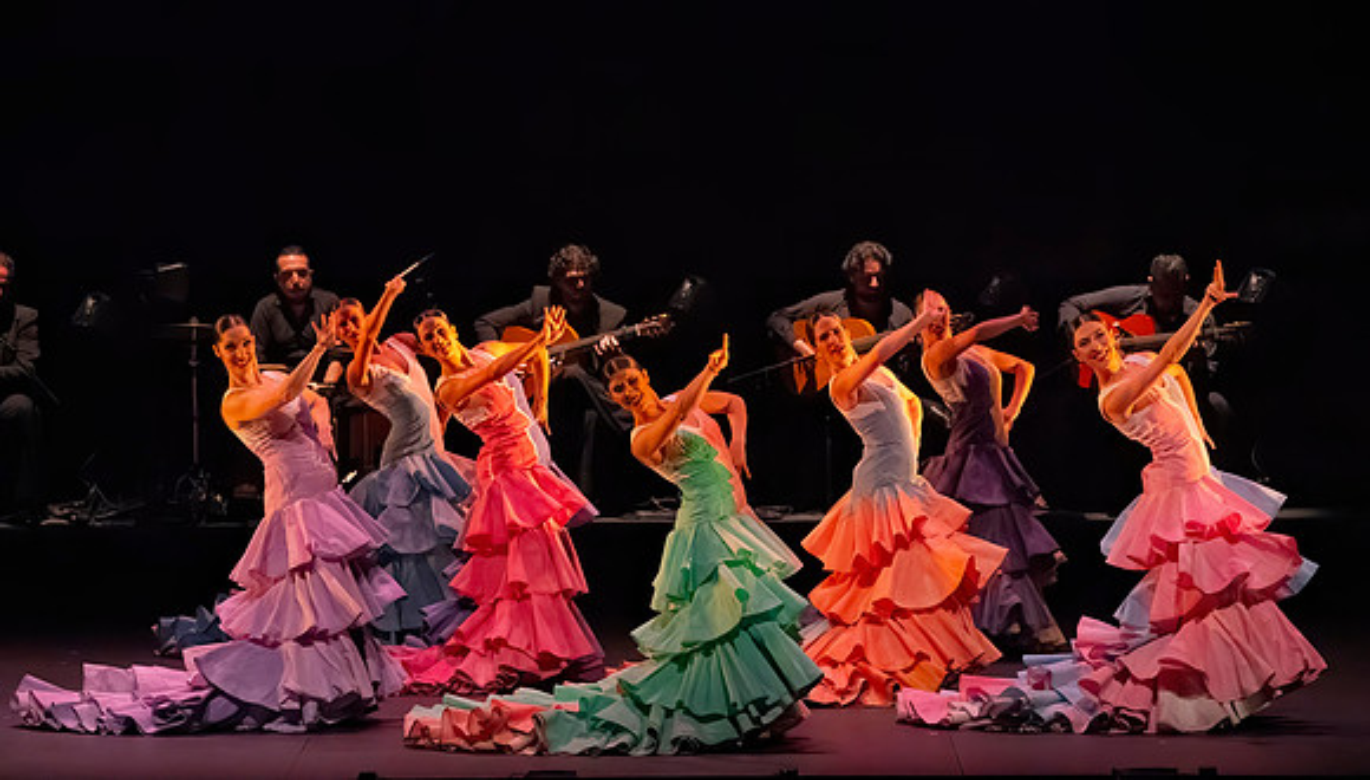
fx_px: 8941
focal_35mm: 245
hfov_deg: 8.8
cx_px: 676
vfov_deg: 5.0
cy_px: 463
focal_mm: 221
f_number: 6.3
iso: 20000
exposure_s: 1/400
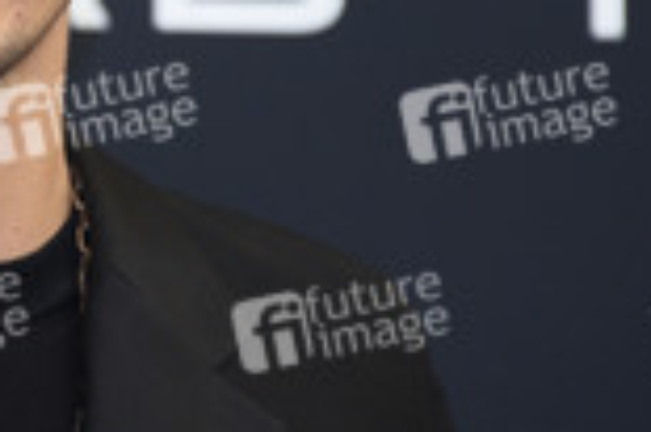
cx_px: -23
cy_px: 8
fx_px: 15806
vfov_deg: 1.6
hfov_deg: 2.4
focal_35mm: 875
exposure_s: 1/200
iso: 1000
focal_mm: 300
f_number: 5.6
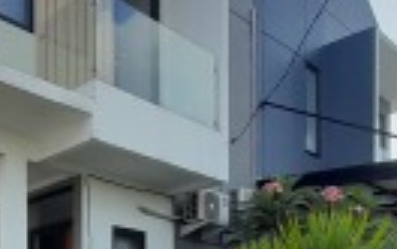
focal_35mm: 48
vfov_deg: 23.0
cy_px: 351
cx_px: 95
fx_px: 520
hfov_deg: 40.5
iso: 40
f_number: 2.2
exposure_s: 1/712
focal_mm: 1.13
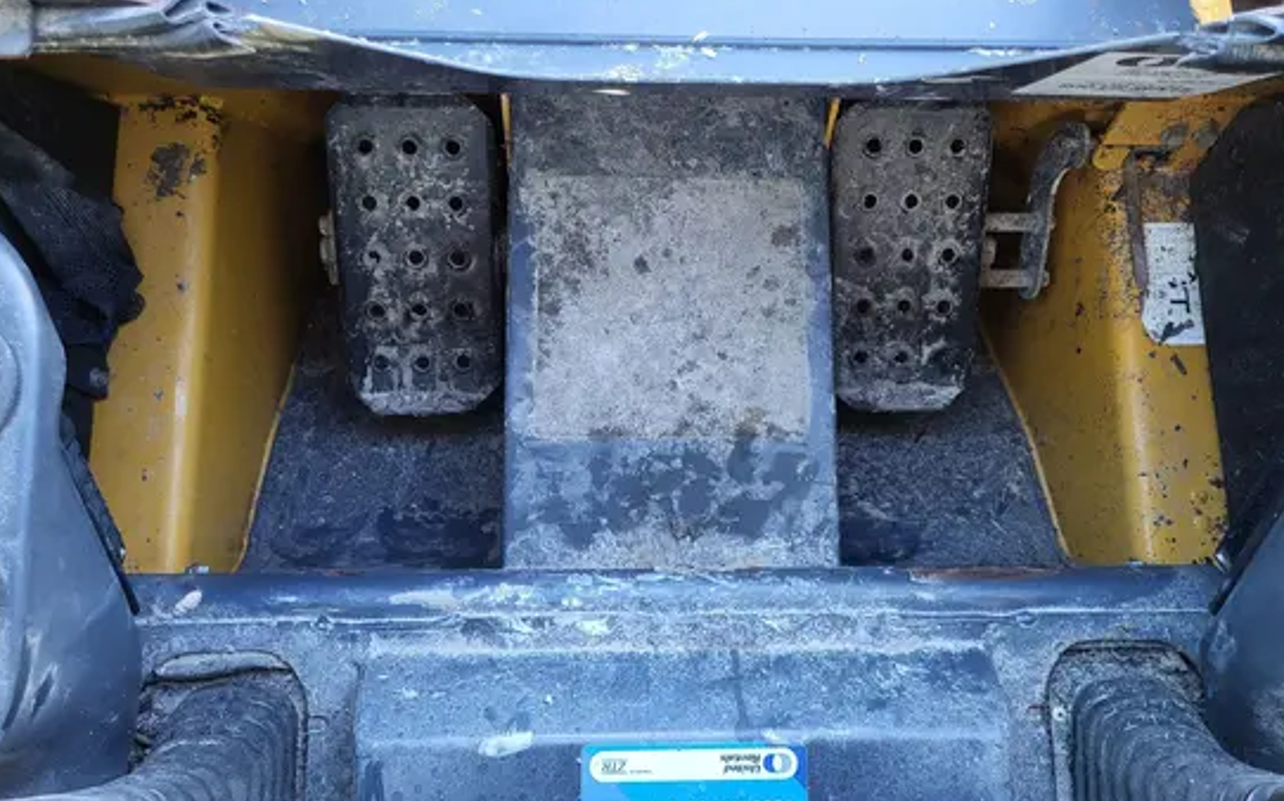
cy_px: 373
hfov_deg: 66.5
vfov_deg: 44.4
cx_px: 637
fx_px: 979
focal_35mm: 28
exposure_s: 1/120
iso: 200
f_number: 1.8
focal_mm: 5.4
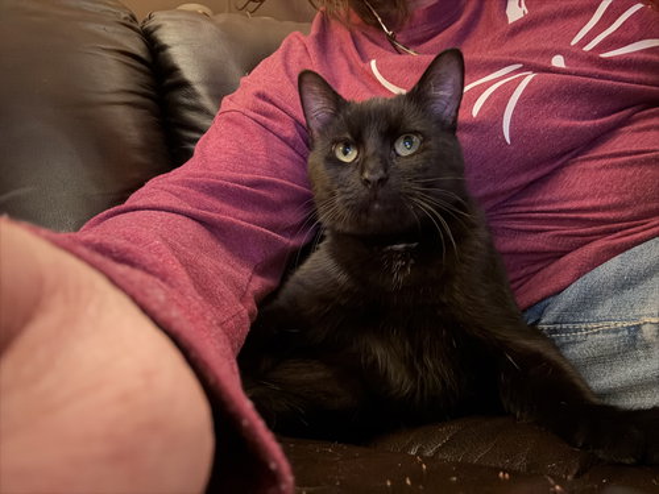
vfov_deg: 58.9
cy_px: 247
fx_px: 438
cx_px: 330
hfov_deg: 73.9
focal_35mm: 23
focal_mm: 2.69
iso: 800
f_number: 1.9
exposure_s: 1/8
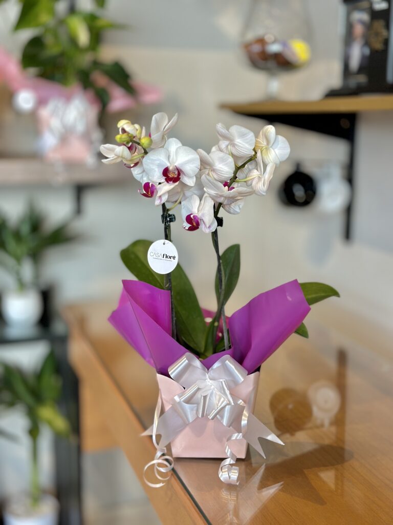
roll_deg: -1.7
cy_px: 262
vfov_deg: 39.7
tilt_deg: -12.2
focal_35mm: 48
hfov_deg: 30.3
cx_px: 196
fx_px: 727
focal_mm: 6.86
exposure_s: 1/120
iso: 100
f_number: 1.78
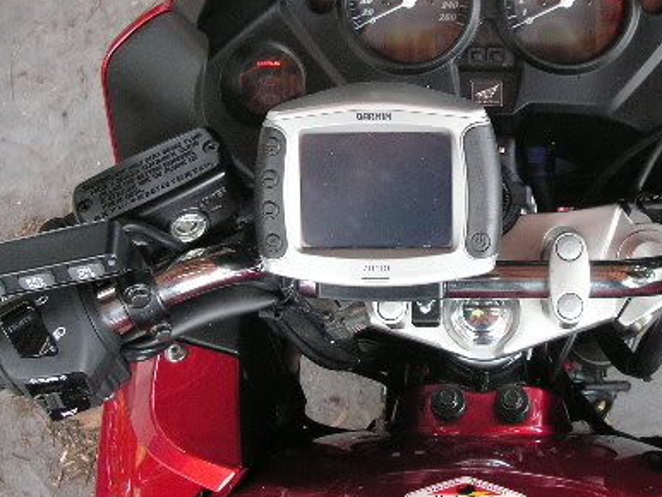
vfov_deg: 23.2
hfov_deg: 30.3
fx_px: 1206
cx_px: 487
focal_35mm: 63
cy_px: 171
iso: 160
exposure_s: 1/45
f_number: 3.3
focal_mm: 6.3
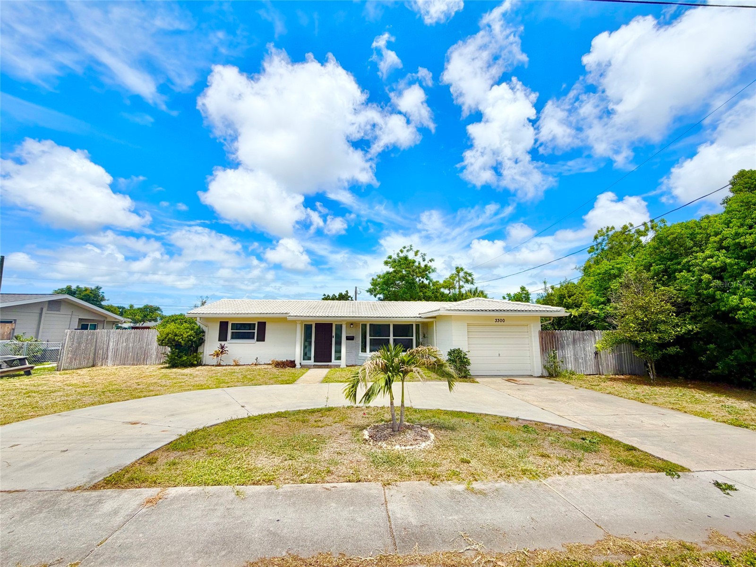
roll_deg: +0.3
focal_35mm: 14
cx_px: 378
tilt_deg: +9.8
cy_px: 284
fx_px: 306
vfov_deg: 85.7
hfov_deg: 102.1
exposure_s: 1/1399
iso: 20
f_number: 2.2
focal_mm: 2.22
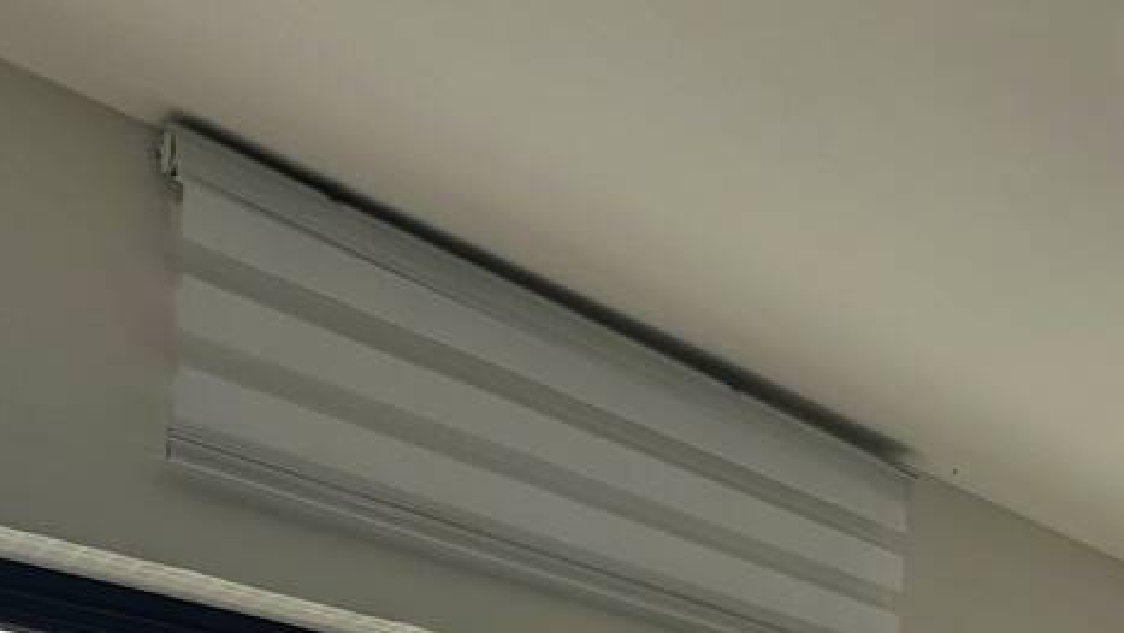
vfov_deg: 19.2
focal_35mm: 47
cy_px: 1146
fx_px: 1401
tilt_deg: -3.5
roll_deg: -1.8
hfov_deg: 43.3
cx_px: 722
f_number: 2.2
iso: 40
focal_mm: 2.22
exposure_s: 1/1689
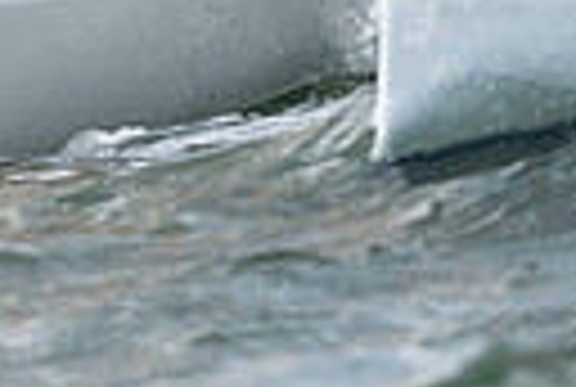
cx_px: -248
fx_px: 29396
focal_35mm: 1833
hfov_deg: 1.1
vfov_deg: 0.8
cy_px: -371
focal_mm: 270
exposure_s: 1/1250
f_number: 5.6
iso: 400
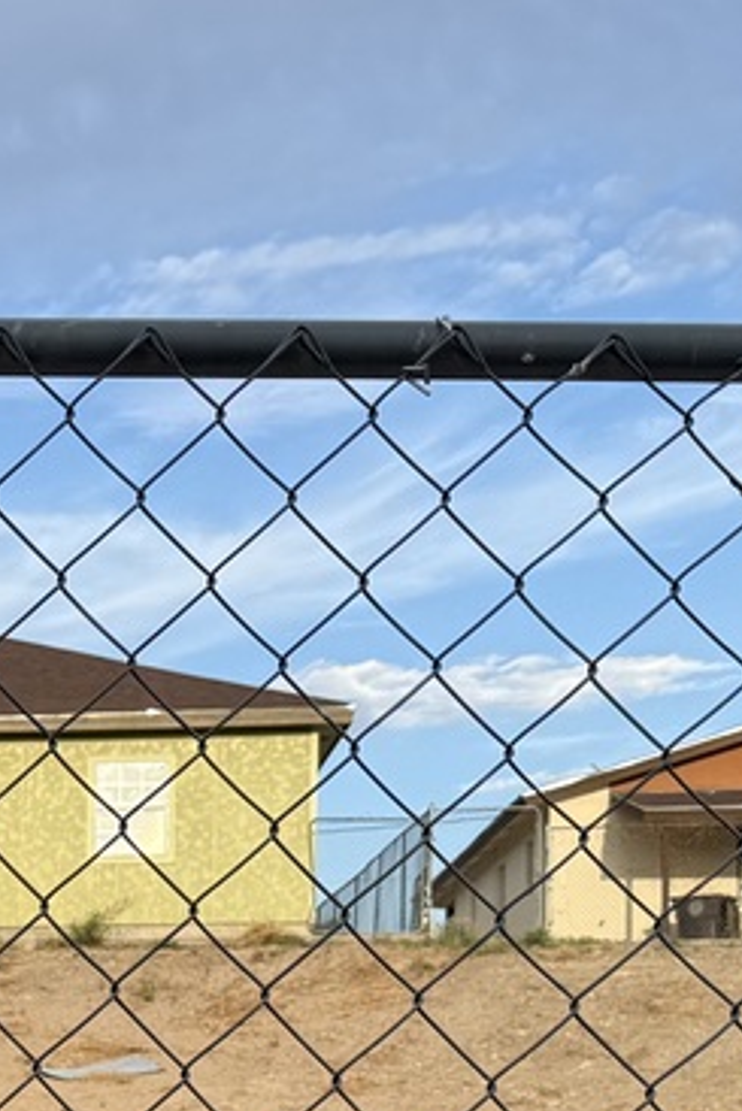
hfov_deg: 13.1
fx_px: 3027
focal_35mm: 98
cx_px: -424
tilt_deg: +0.1
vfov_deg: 19.9
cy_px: 1235
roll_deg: -0.2
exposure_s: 1/1464
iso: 80
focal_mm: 6.76
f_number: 1.78
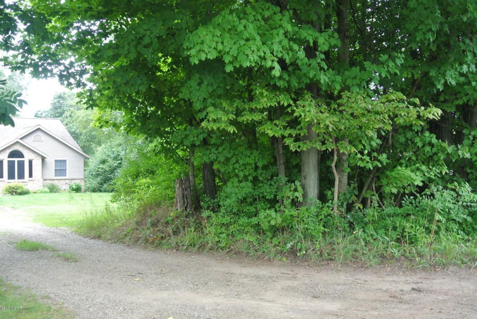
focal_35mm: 42
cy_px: 160
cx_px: 238
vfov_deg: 32.0
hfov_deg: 46.3
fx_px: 557
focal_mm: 15.7
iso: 200
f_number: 4.2
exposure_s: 1/60
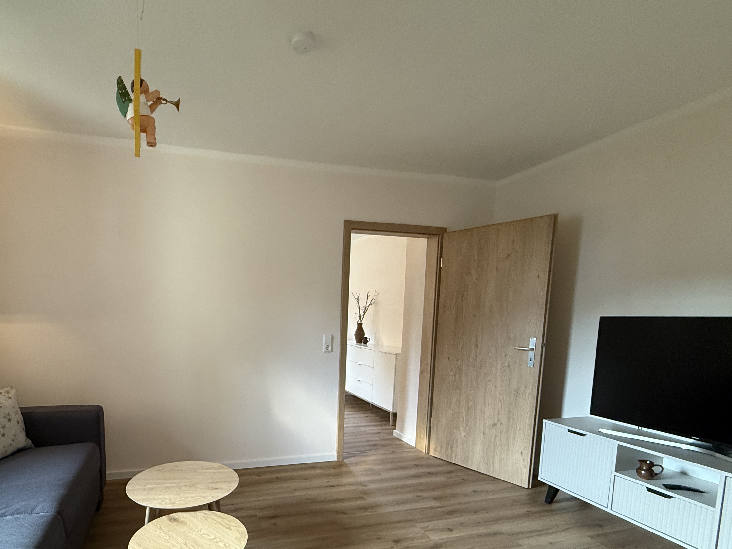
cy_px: 363
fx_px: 402
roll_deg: -0.4
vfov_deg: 66.9
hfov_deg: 83.2
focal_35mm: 19
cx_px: 279
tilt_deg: -6.8
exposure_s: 1/100
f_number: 2.2
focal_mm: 2.22
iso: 400
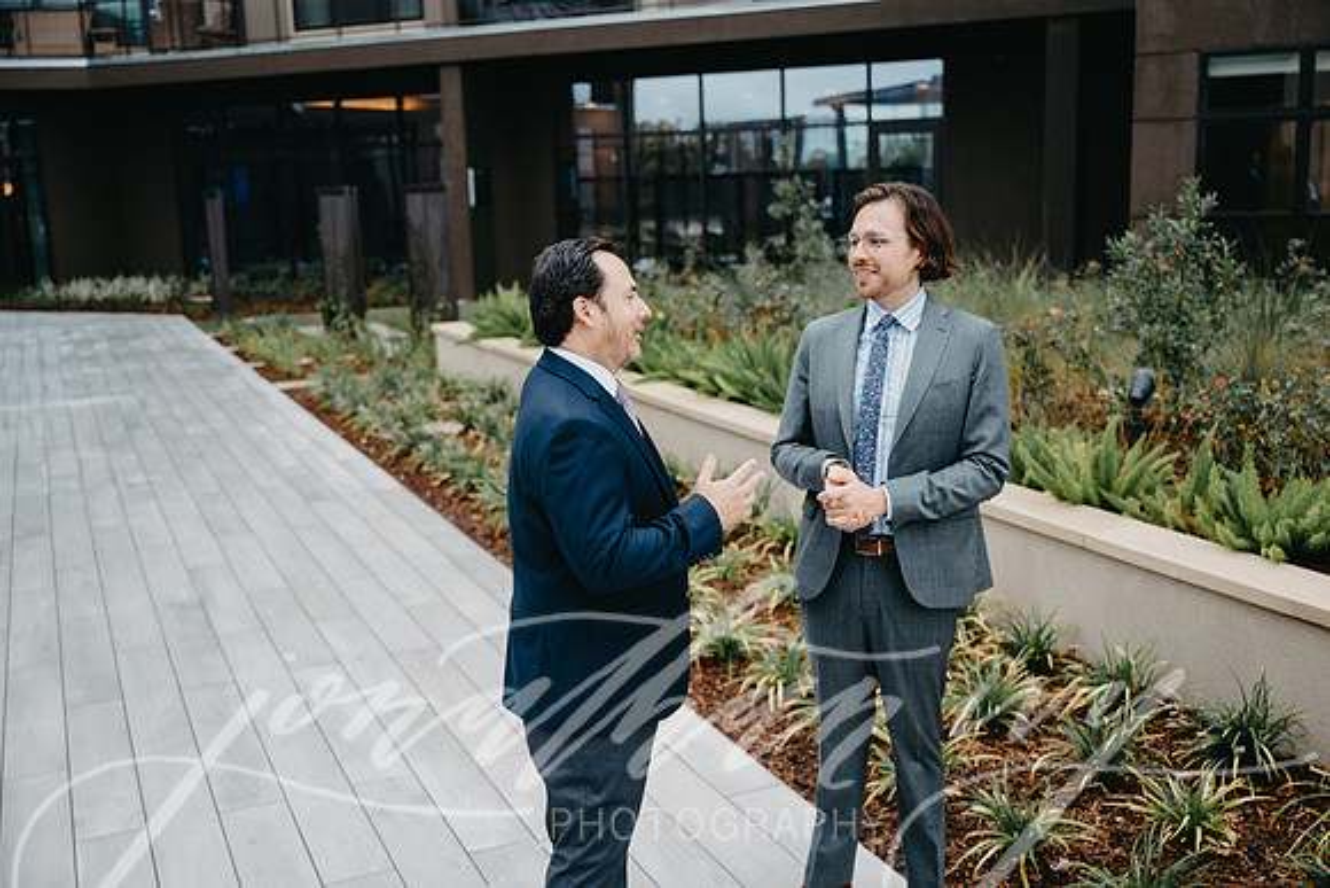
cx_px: 665
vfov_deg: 36.0
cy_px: 444
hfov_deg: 51.9
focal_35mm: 37
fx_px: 1367
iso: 100
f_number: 2.8
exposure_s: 1/320
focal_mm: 37
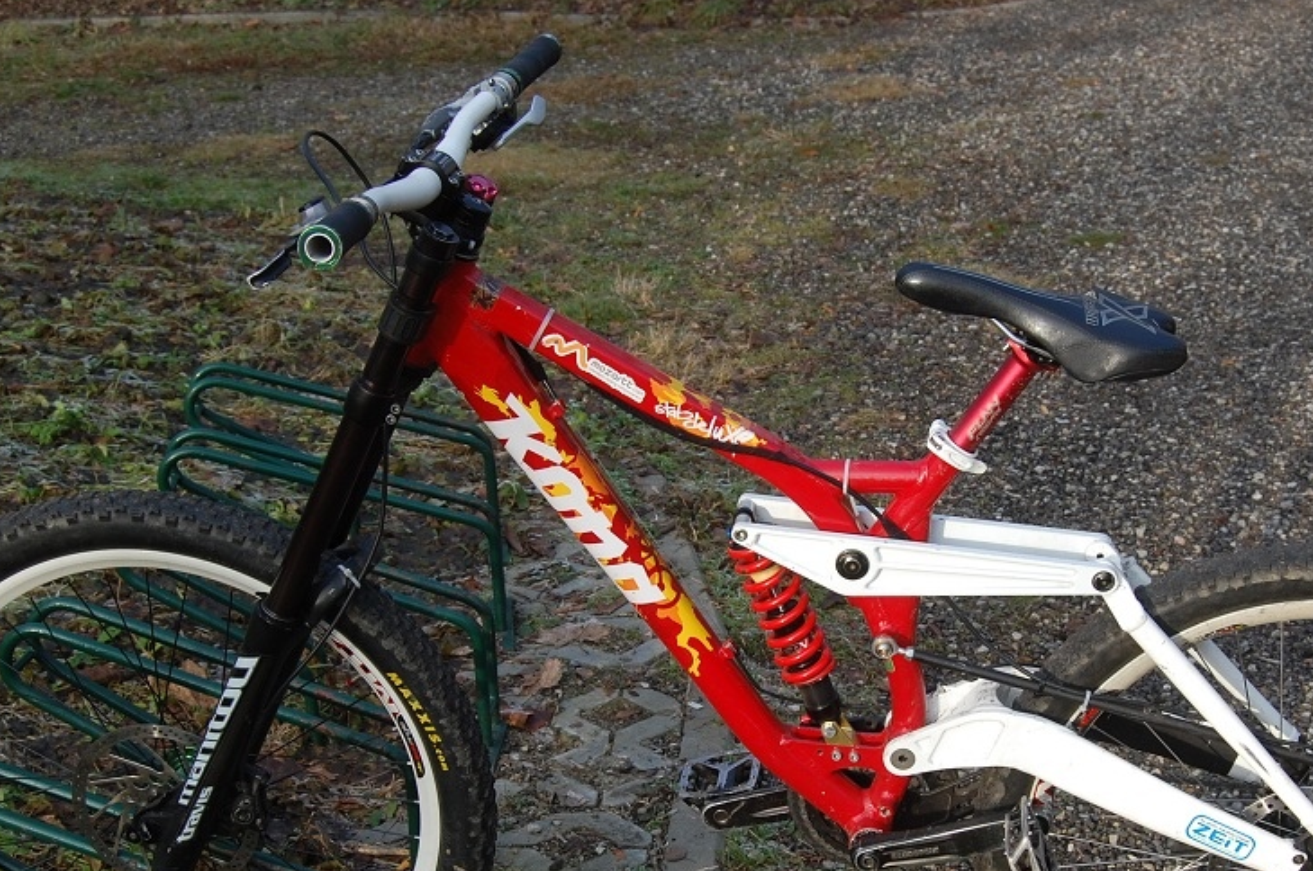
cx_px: 782
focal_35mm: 59
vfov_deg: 22.8
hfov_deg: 33.9
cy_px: 597
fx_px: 2149
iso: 200
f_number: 7.1
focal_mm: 28
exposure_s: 1/200
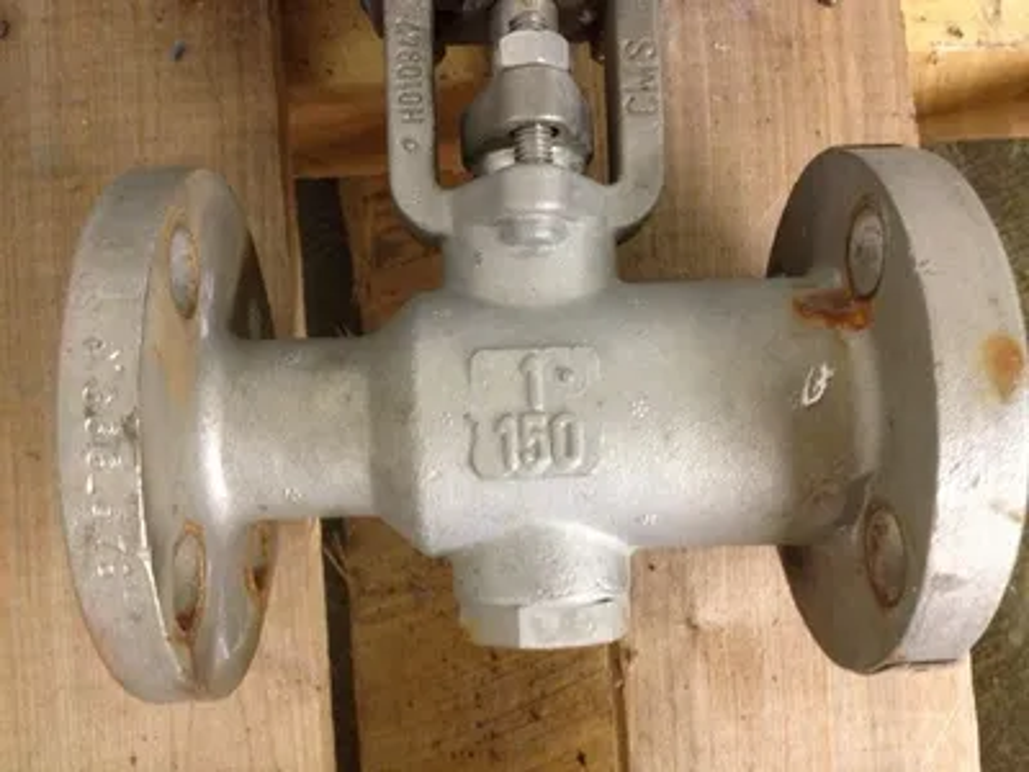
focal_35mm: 35
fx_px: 1040
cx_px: 514
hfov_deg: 52.6
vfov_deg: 40.7
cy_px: 386
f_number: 2.4
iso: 400
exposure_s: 1/17
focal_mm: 4.28
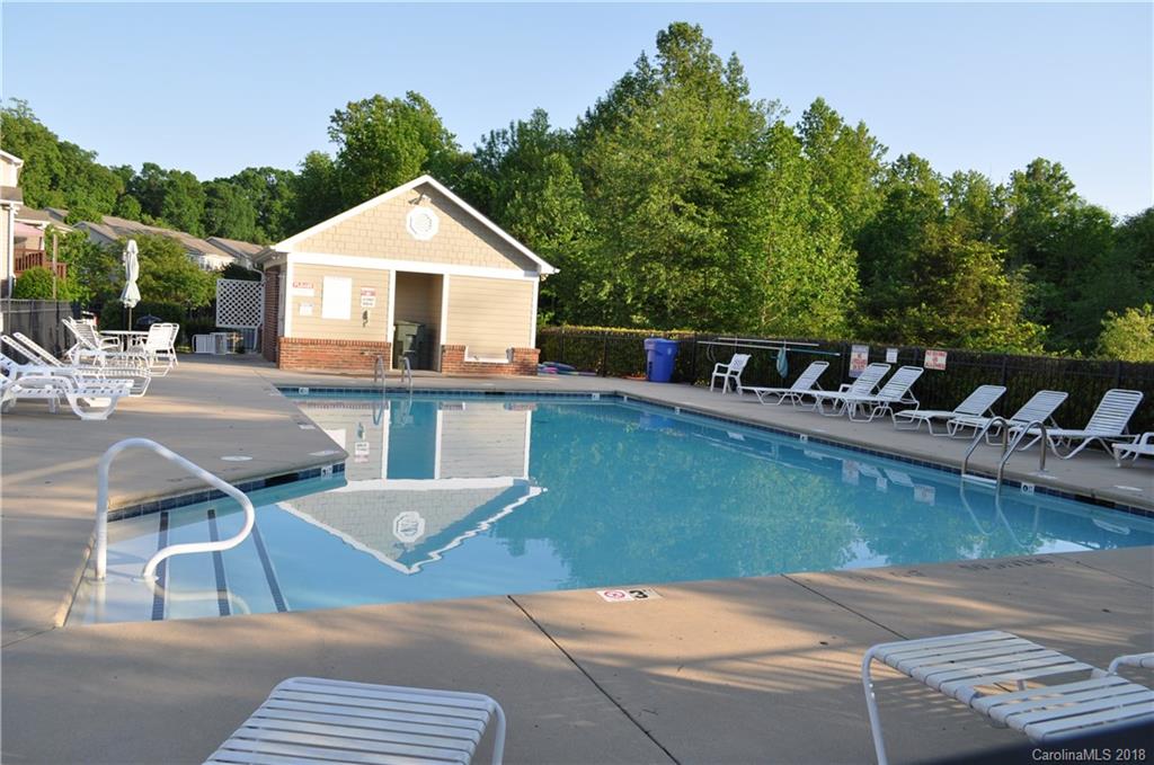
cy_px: 382
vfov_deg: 47.8
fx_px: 864
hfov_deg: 67.5
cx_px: 577
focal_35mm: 27
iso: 200
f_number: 8
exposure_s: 1/250
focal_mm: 18
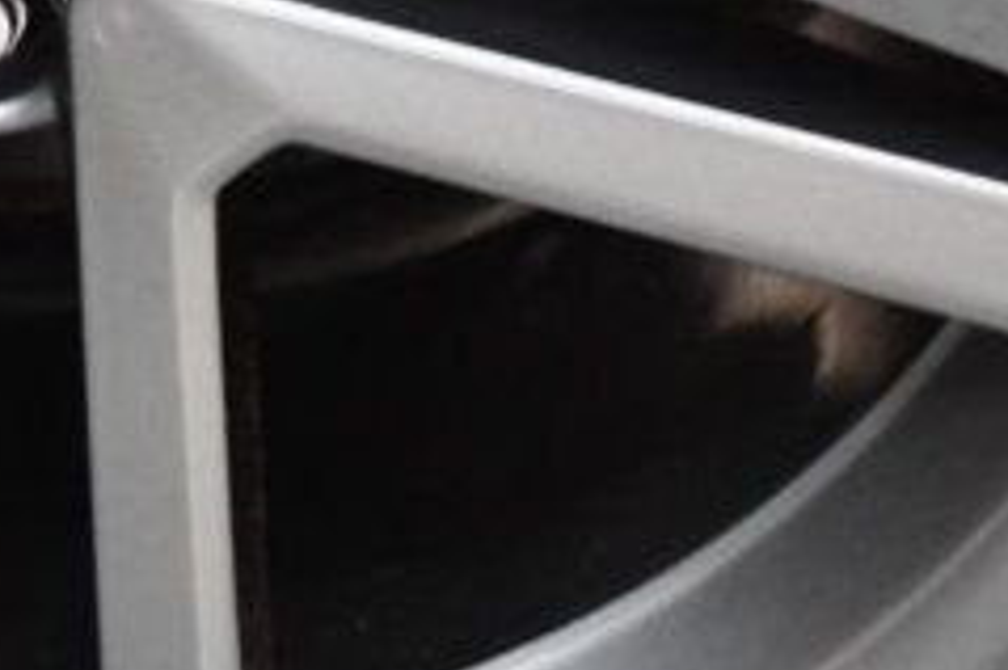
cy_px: -253
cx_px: -67
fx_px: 7191
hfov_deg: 8.0
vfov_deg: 5.3
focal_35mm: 257
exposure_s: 1/60
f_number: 5.3
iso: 4000
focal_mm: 40
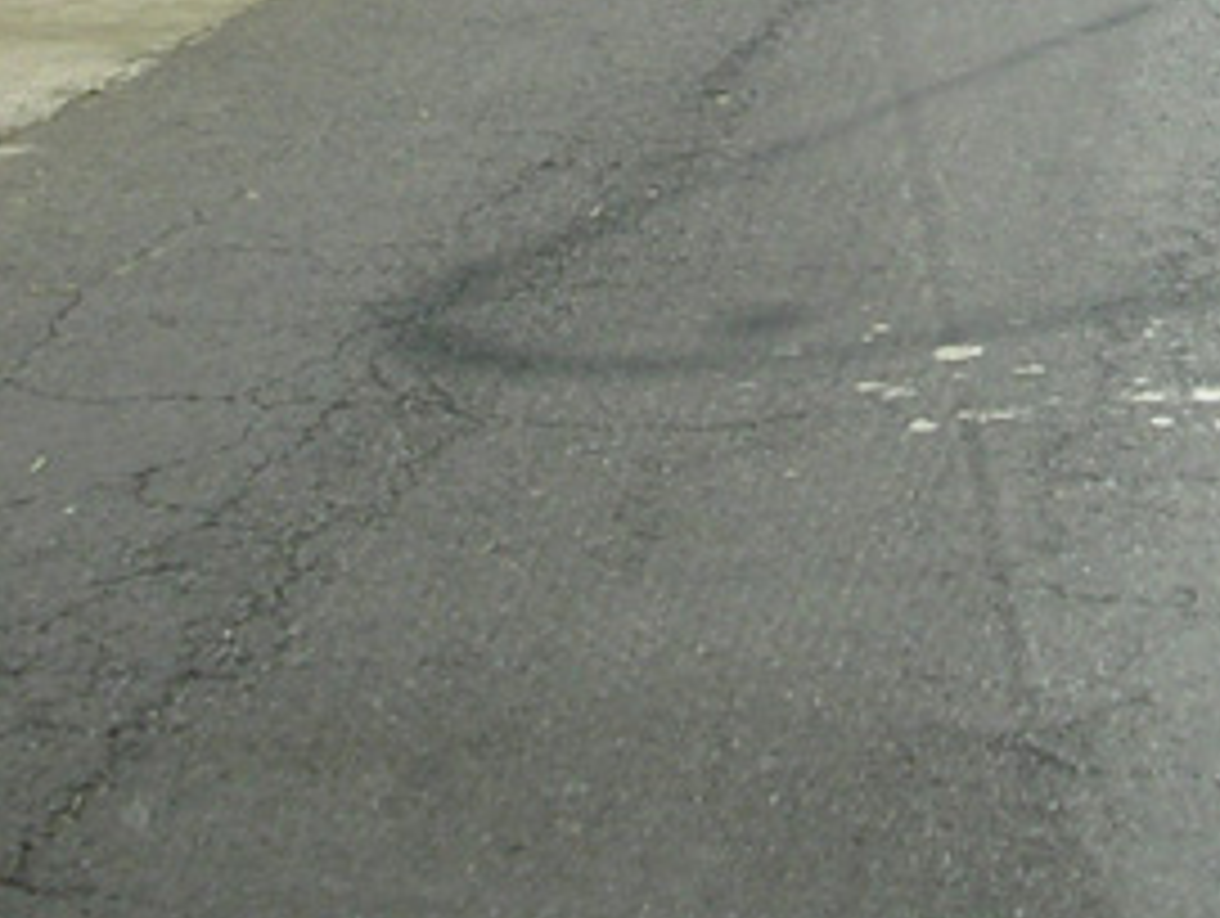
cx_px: 1040
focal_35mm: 112
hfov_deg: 17.3
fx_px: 3953
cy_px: -72
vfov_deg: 13.0
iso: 50
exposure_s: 1/295
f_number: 5.6
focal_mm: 5.8
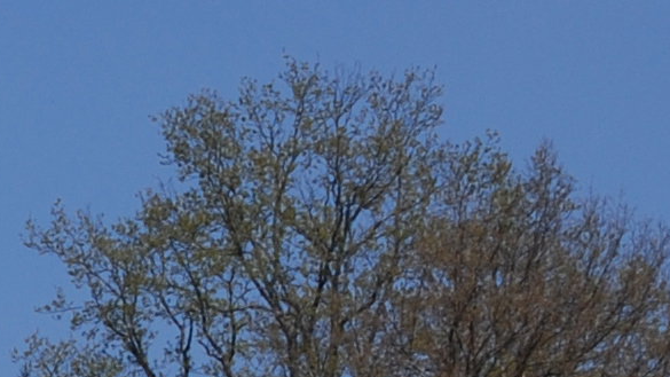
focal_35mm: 468
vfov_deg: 2.5
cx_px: -988
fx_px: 8322
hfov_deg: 4.5
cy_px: 1439
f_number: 9
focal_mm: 45
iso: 100
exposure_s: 1/320
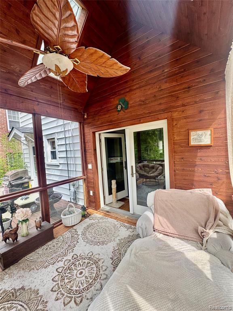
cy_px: 156
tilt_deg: -3.3
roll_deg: +3.7
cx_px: 116
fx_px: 126
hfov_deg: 85.7
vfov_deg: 102.1
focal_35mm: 14
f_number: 2.2
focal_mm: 2.22
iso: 40
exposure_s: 1/126
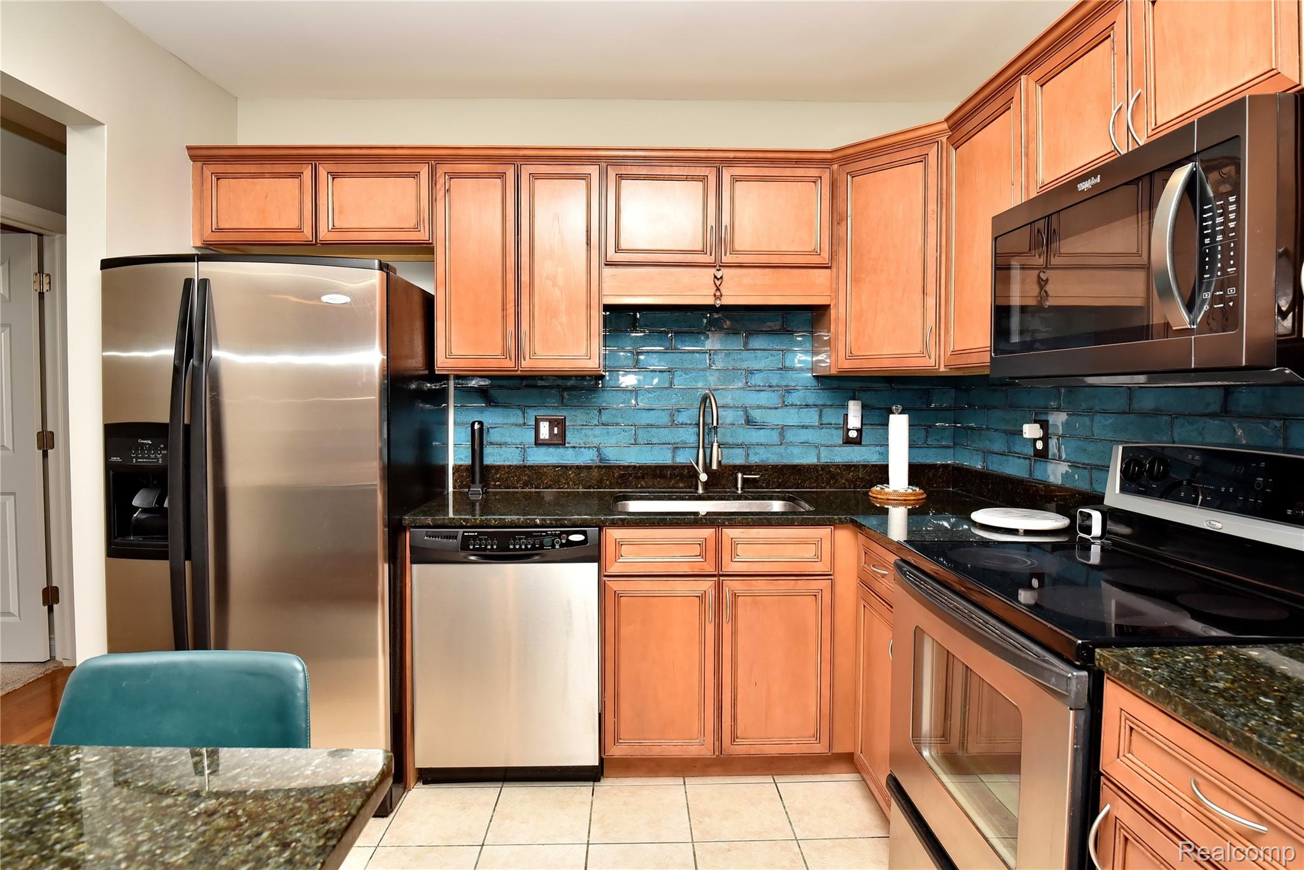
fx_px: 616
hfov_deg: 93.3
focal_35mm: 17
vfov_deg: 70.5
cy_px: 435
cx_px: 652
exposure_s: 1/60
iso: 800
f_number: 8
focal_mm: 17
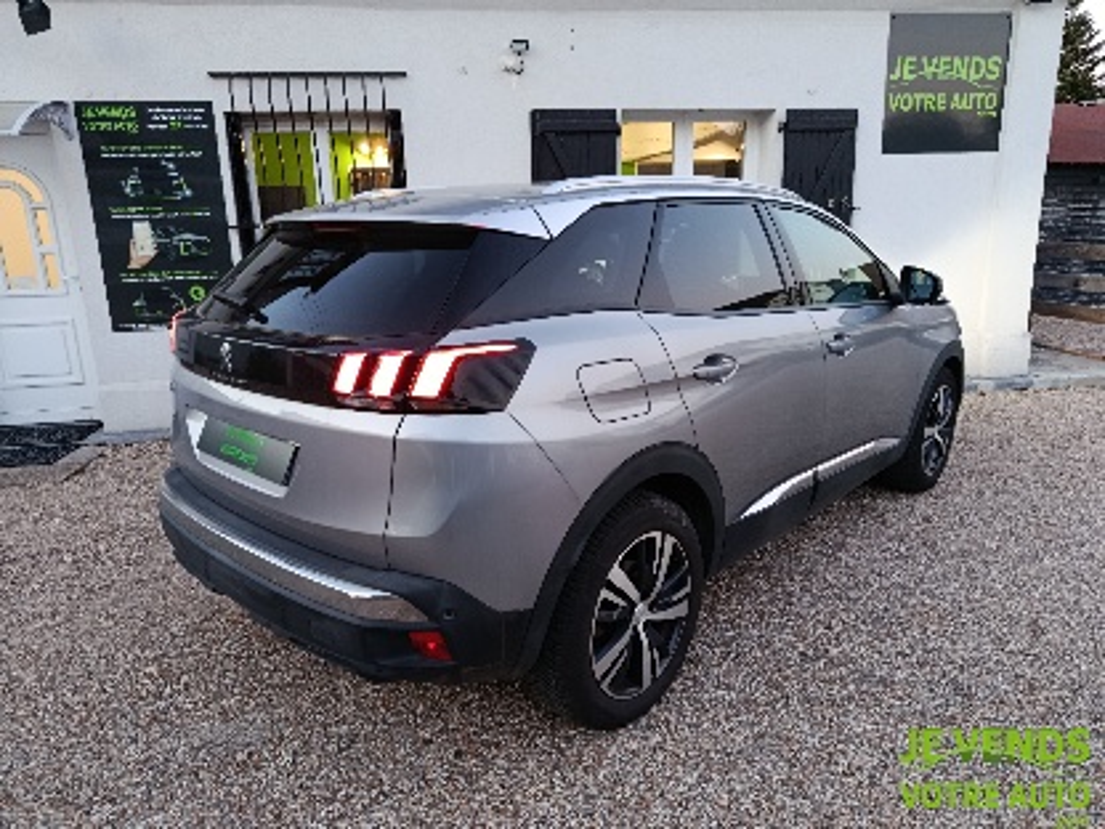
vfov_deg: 56.8
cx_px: 552
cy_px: 414
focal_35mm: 24
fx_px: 766
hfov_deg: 71.6
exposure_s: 1/50
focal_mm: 5.24
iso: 1271
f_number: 1.7
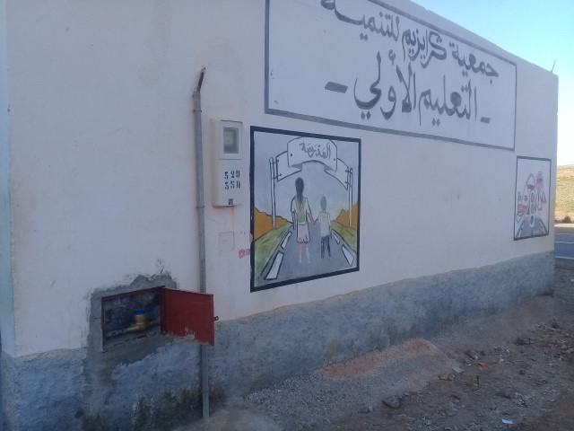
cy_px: 216
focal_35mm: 31
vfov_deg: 45.4
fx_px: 514
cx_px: 287
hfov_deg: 58.4
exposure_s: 1/456
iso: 50
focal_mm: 3.3
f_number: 2.2
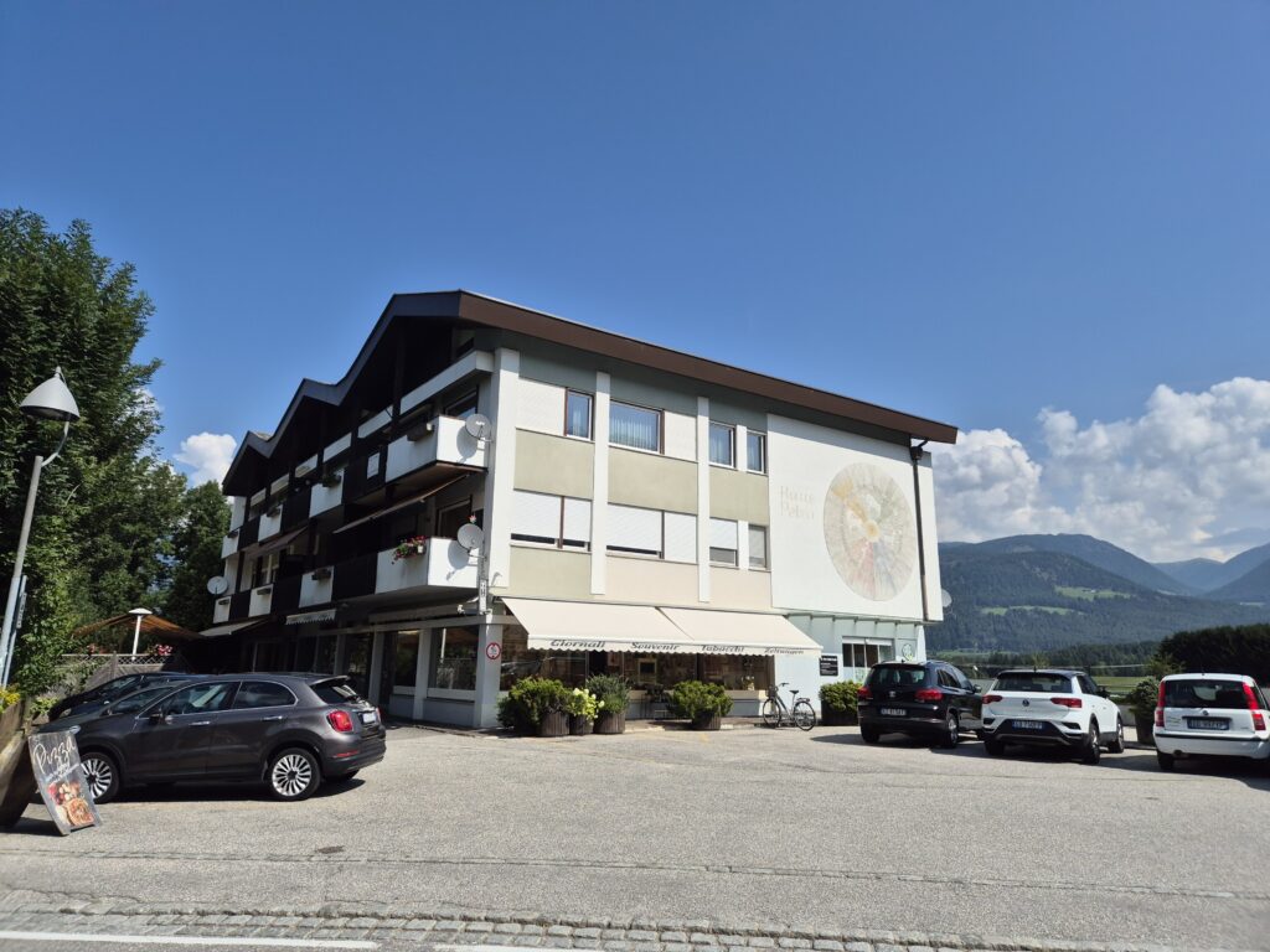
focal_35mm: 23
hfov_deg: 73.9
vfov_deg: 58.9
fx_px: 844
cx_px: 635
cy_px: 476
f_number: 1.8
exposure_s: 1/2896
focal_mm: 5.4
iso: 25
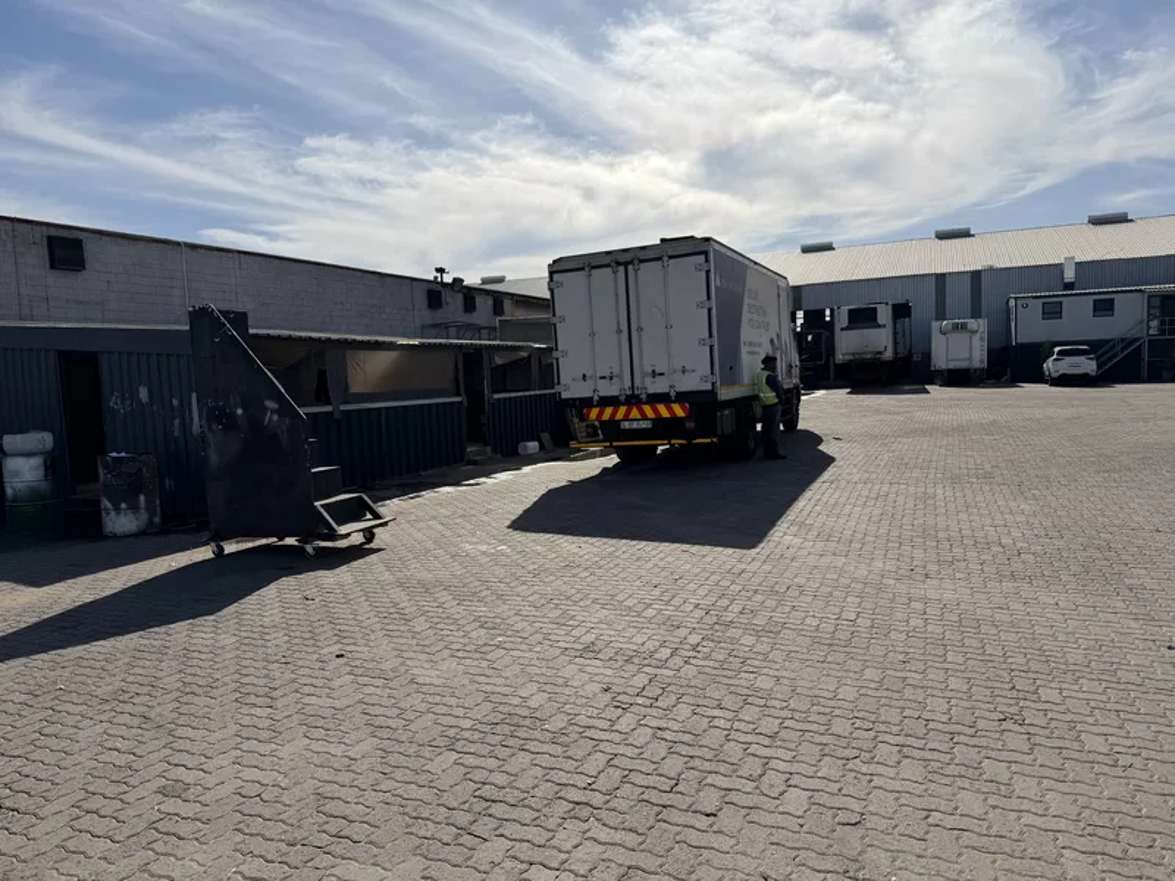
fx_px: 815
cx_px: 588
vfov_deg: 56.8
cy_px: 440
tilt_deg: -4.1
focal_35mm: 24
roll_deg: +0.5
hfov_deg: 71.6
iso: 80
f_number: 1.78
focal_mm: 6.76
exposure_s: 1/11905
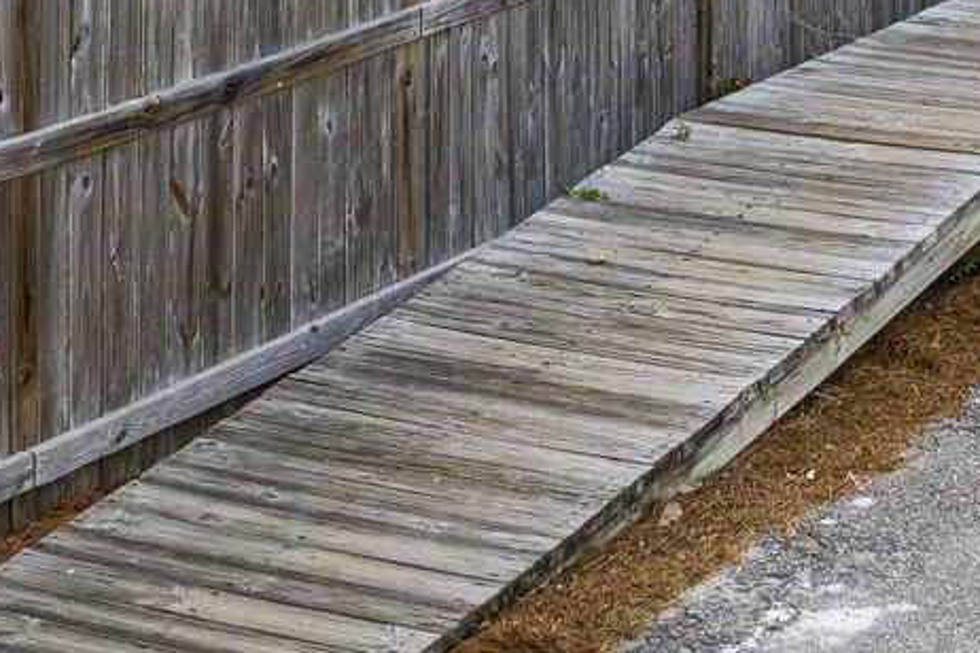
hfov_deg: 16.4
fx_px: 3375
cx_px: 770
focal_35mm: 124
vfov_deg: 10.9
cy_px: -36
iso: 100
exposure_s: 1/120
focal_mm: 10.26
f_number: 4
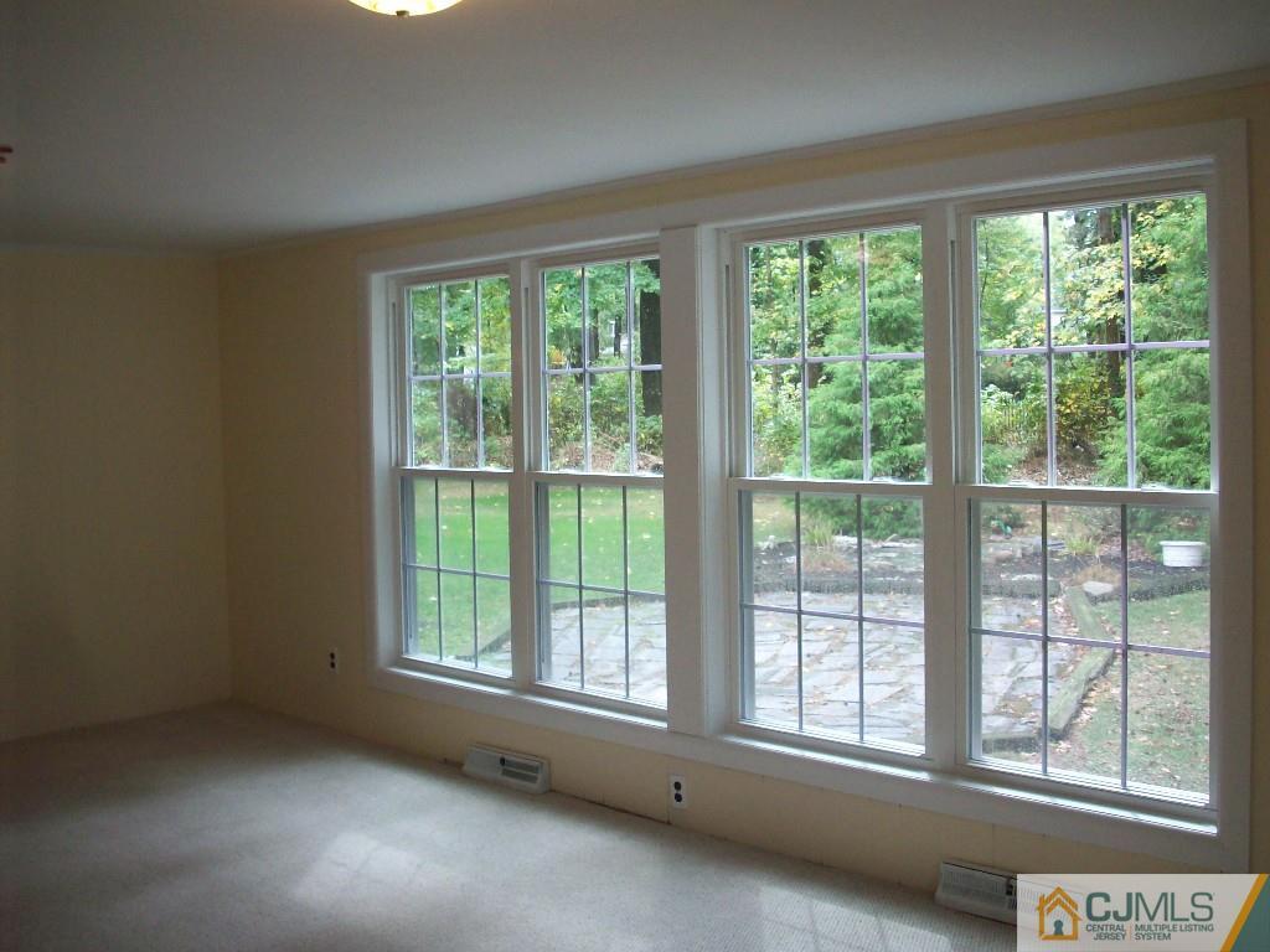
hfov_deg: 50.1
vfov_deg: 38.7
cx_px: 635
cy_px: 476
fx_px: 1357
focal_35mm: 37
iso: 126
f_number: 2.8
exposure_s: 1/64
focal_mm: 6.2
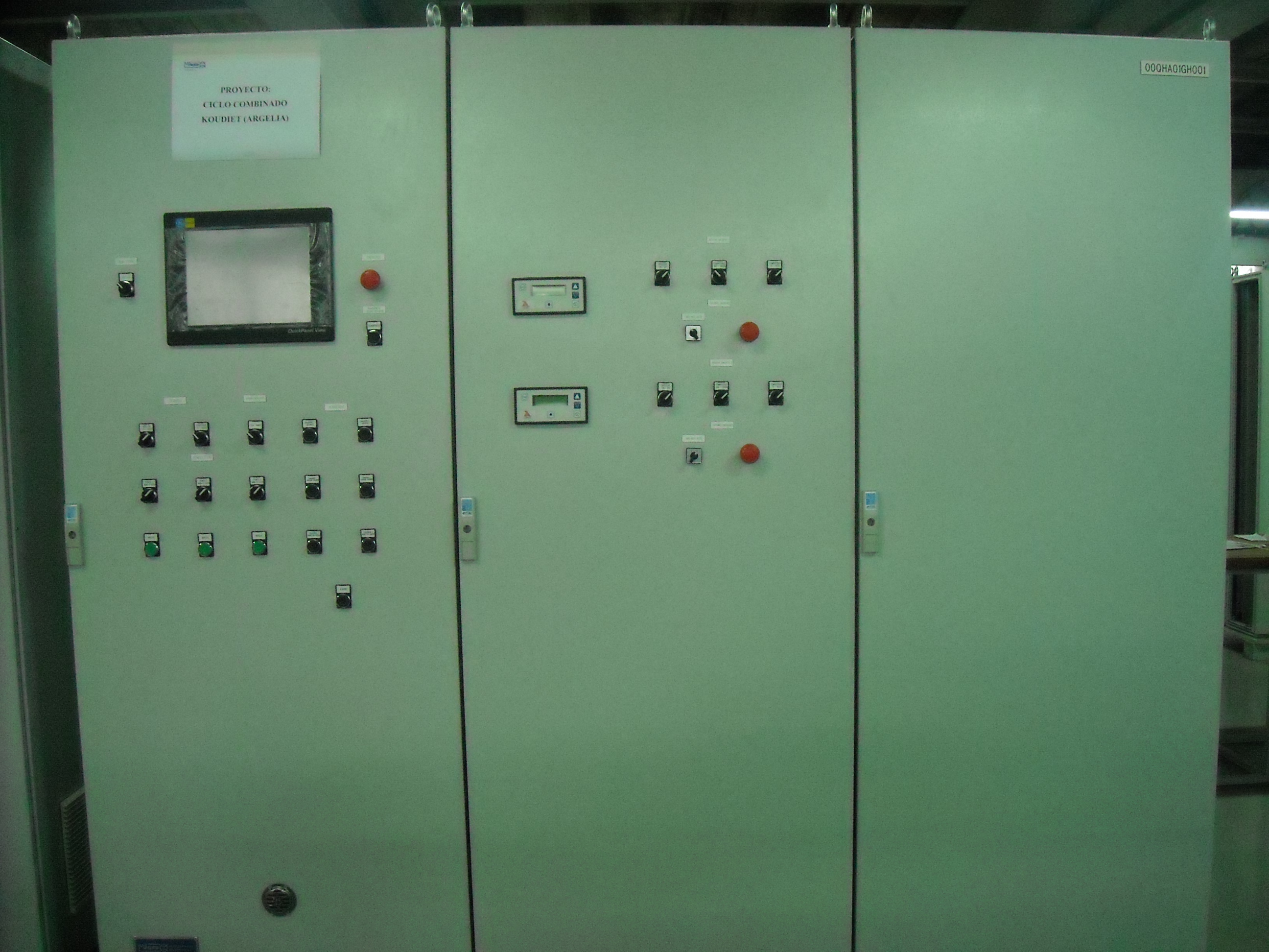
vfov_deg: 40.7
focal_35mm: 35
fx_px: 1283
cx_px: 634
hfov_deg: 52.6
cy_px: 476
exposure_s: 1/114
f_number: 2.8
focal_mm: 5.7
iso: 800
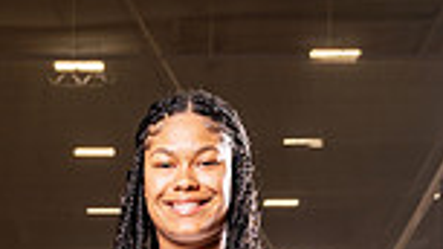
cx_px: 148
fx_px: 1339
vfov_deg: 9.3
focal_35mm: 114
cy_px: 640
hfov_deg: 18.7
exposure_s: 1/125
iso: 100
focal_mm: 37
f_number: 6.3
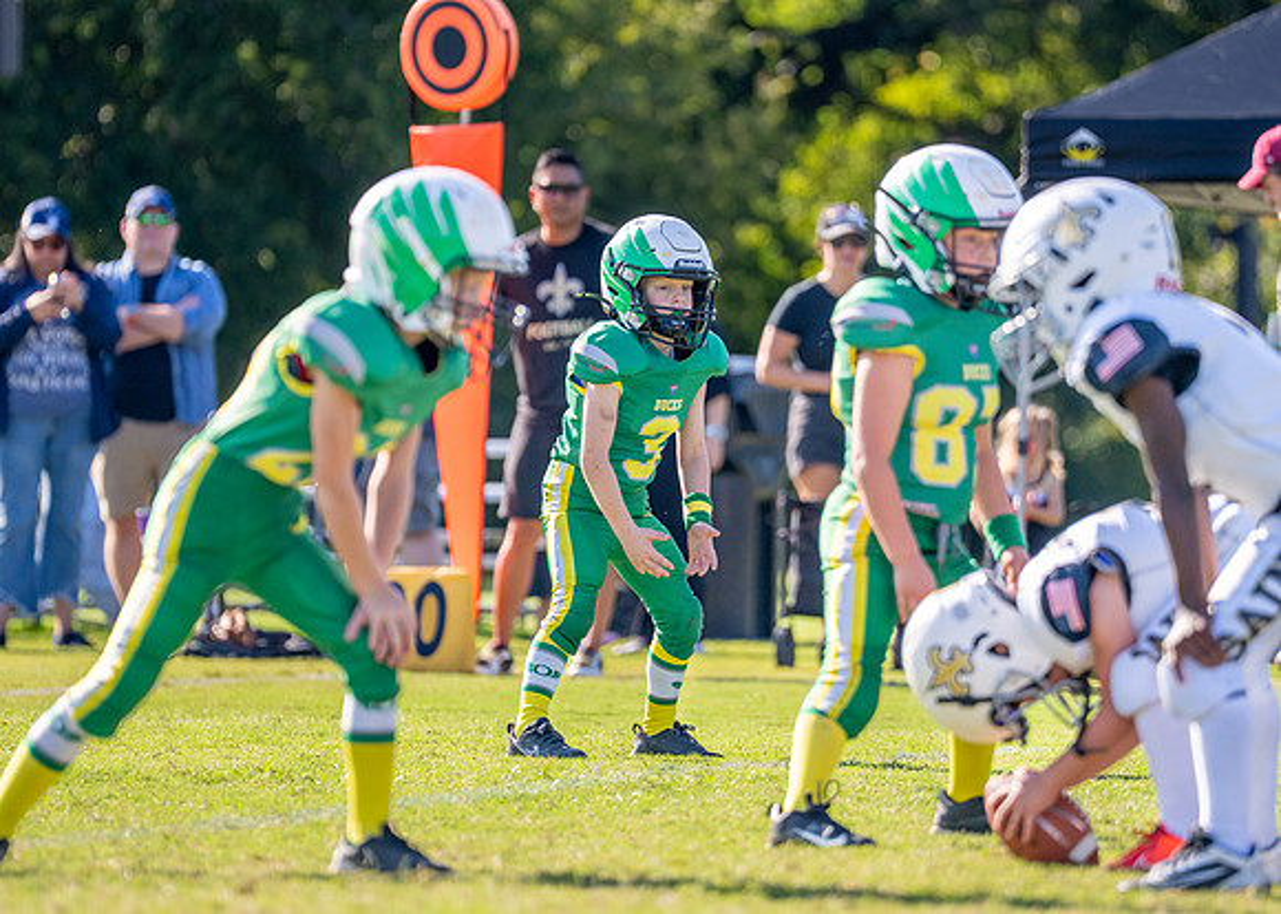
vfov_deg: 4.7
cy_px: 403
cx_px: 645
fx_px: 11033
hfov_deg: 6.6
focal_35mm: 303
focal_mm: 200
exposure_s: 1/2500
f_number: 2.8
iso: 250
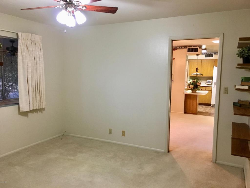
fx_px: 209
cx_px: 125
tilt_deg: -6.6
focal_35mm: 29
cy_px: 94
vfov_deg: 48.2
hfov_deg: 61.7
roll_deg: -1.4
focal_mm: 4.15
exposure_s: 1/30
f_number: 2.2
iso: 125
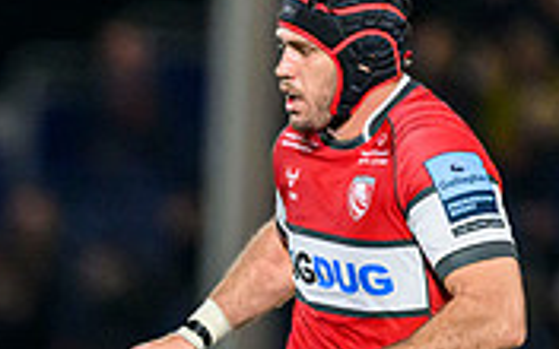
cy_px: 618
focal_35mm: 1761
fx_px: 26828
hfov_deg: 1.2
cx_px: -463
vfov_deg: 0.7
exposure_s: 1/1600
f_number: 3.2
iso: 8000
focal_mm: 400
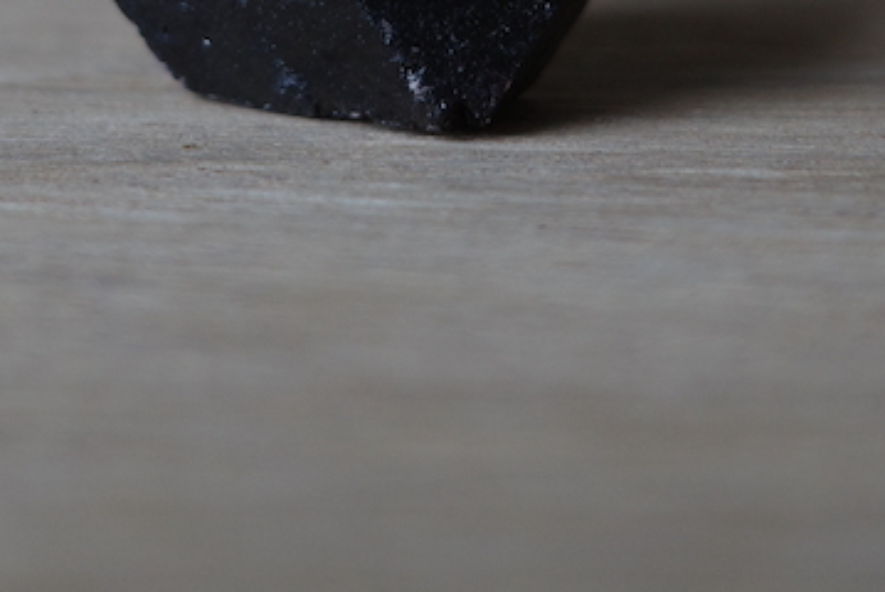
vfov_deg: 7.9
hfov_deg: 12.3
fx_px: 4109
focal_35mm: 167
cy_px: -570
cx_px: 350
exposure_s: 1/80
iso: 200
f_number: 2.8
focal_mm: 26
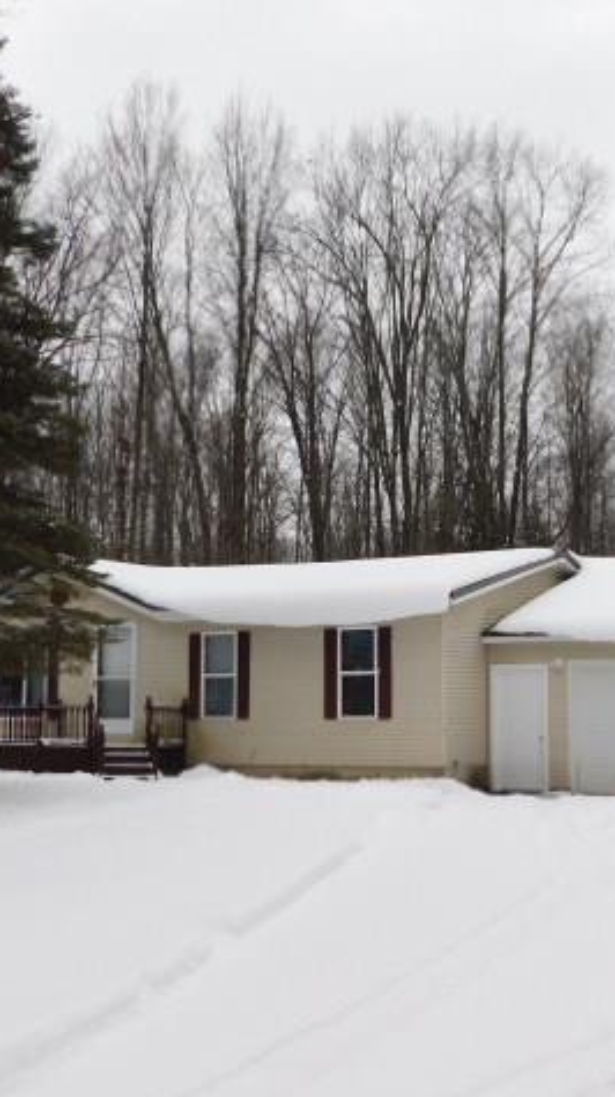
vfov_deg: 39.2
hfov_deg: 22.5
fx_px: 1539
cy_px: 551
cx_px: 386
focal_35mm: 53
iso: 125
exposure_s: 1/500
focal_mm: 6.3
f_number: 3.5
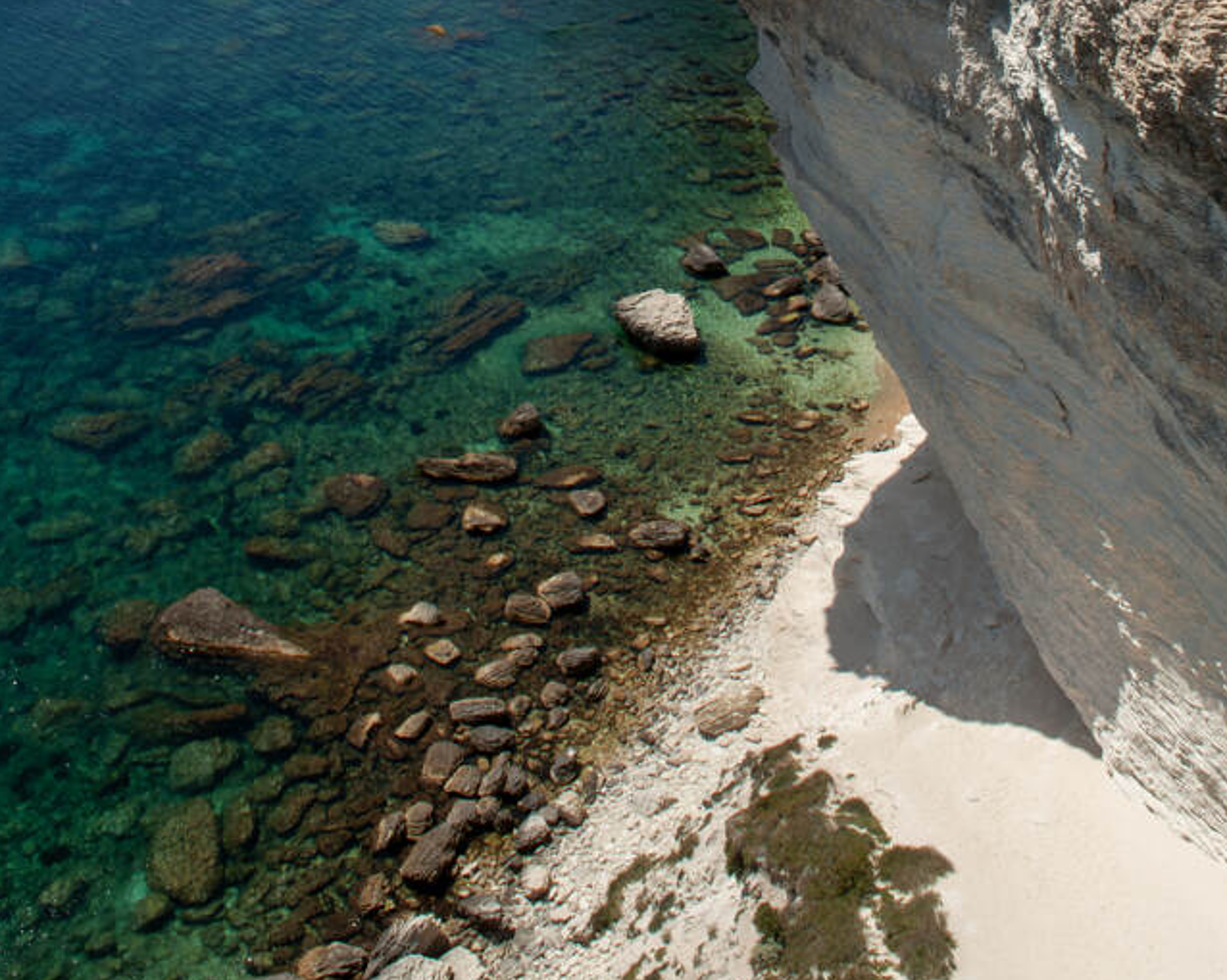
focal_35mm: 44
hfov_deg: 42.1
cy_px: -83
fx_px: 1592
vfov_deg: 30.8
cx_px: 616
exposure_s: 1/200
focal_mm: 17
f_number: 16
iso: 200
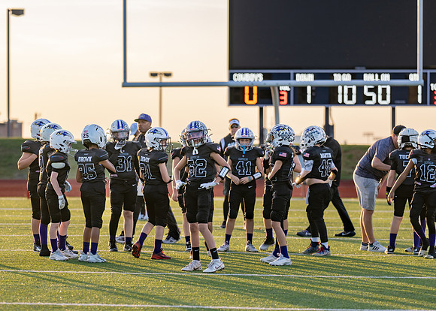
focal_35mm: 176
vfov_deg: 8.2
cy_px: 188
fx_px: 2176
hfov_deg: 11.4
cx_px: 165
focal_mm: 135
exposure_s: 1/400
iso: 100
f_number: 2.8
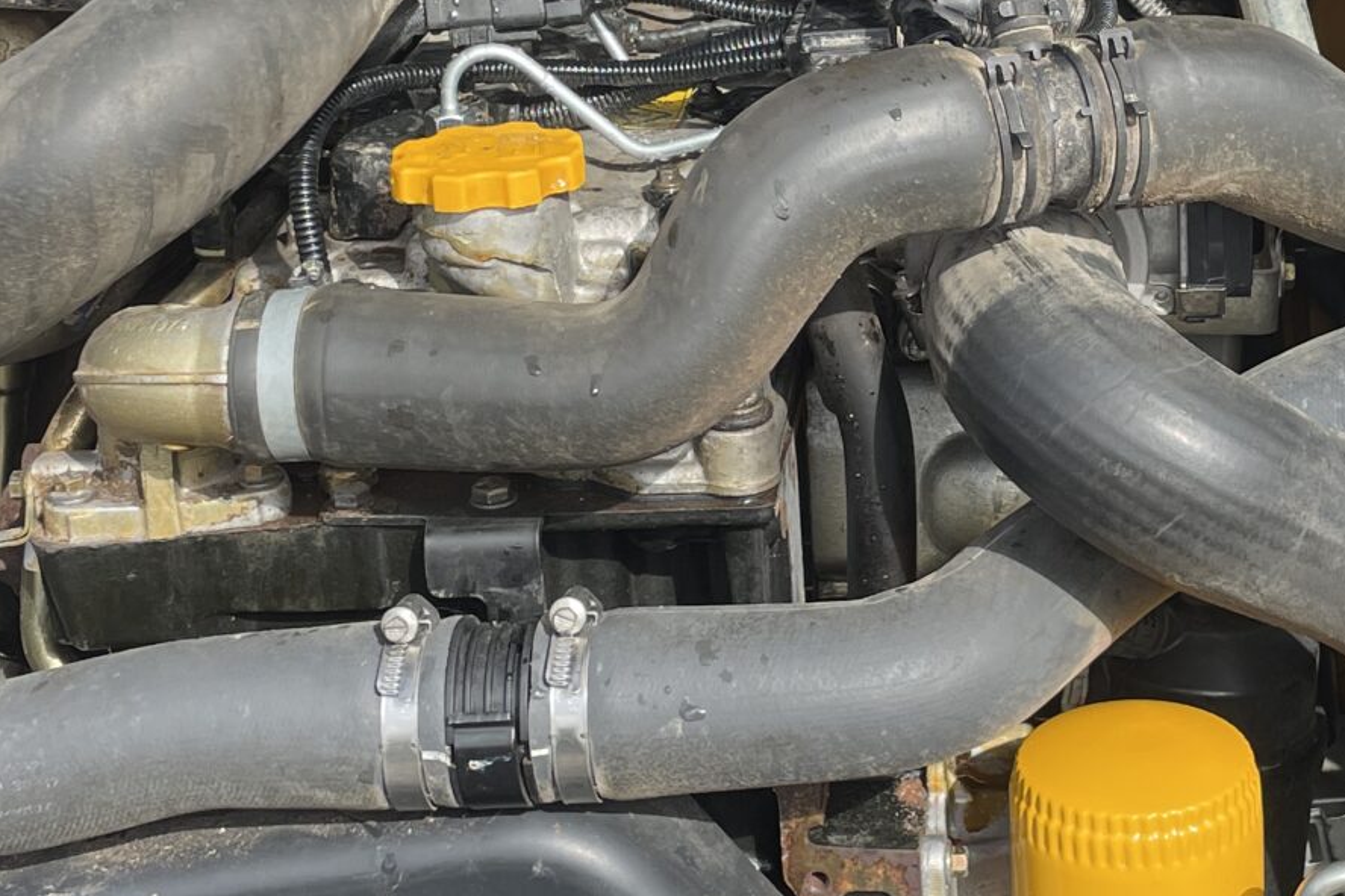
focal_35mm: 78
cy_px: 206
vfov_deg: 17.4
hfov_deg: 25.7
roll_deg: +2.2
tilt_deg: -20.2
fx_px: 2914
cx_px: 1016
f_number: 1.6
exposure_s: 1/1062
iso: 32
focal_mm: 4.2
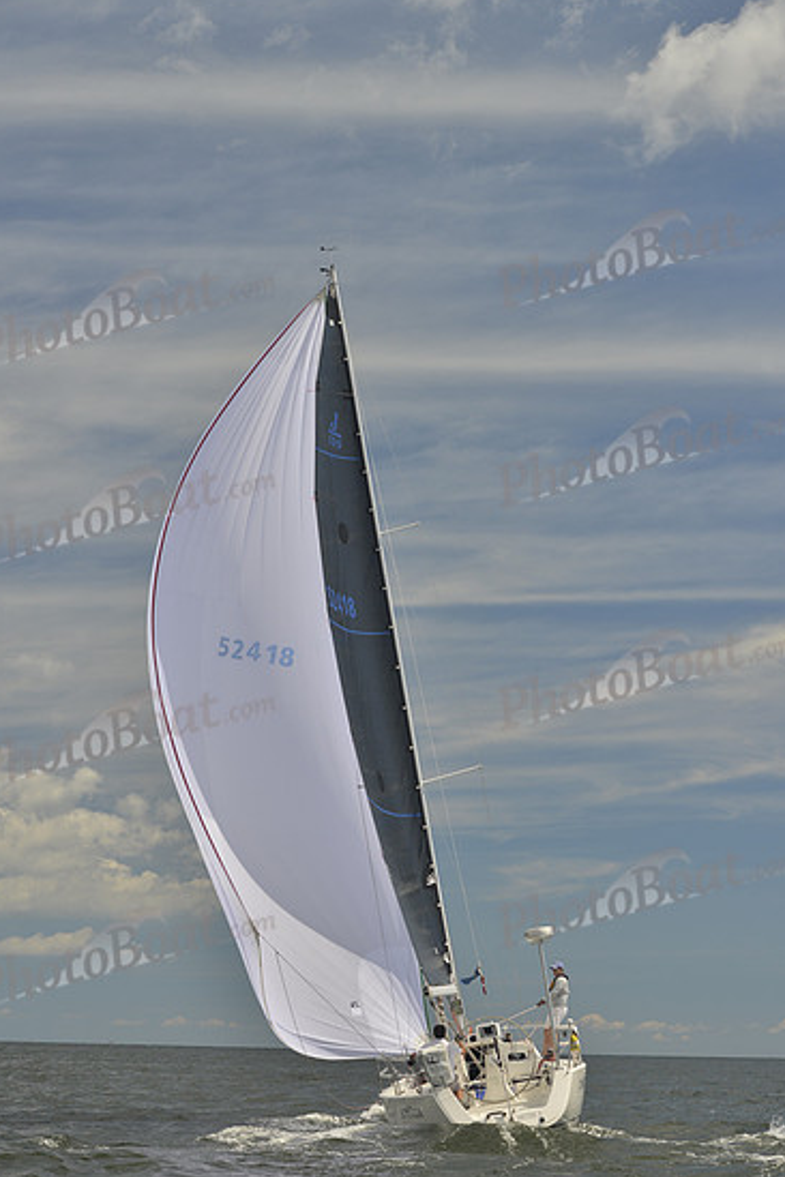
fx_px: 2420
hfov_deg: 18.4
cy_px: 594
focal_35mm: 74
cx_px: 387
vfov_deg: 27.3
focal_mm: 70
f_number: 7.1
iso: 200
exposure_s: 1/640
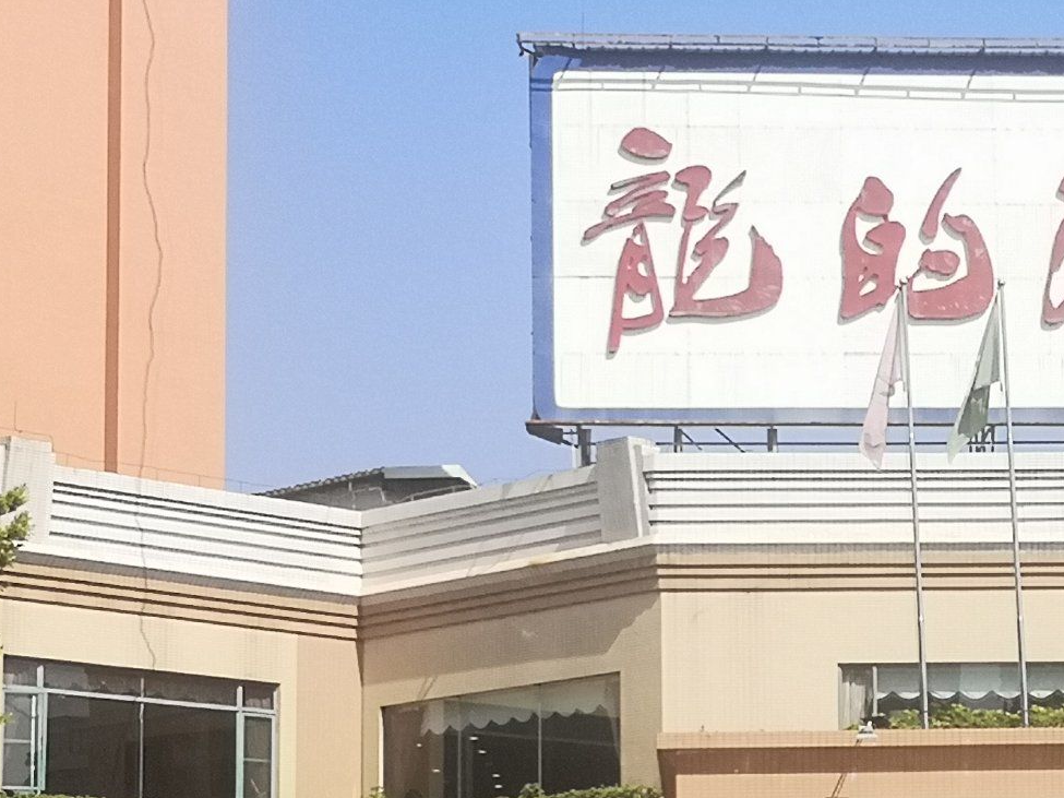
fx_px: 3442
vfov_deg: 13.2
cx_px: 1091
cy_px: 624
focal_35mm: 112
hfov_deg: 17.1
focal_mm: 3.95
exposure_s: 1/3333
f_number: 1.8
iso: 50
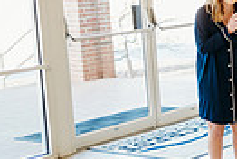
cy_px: 46
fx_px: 699
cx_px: 443
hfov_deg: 15.9
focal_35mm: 106
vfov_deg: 13.0
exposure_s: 1/160
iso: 400
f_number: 1.8
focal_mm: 24
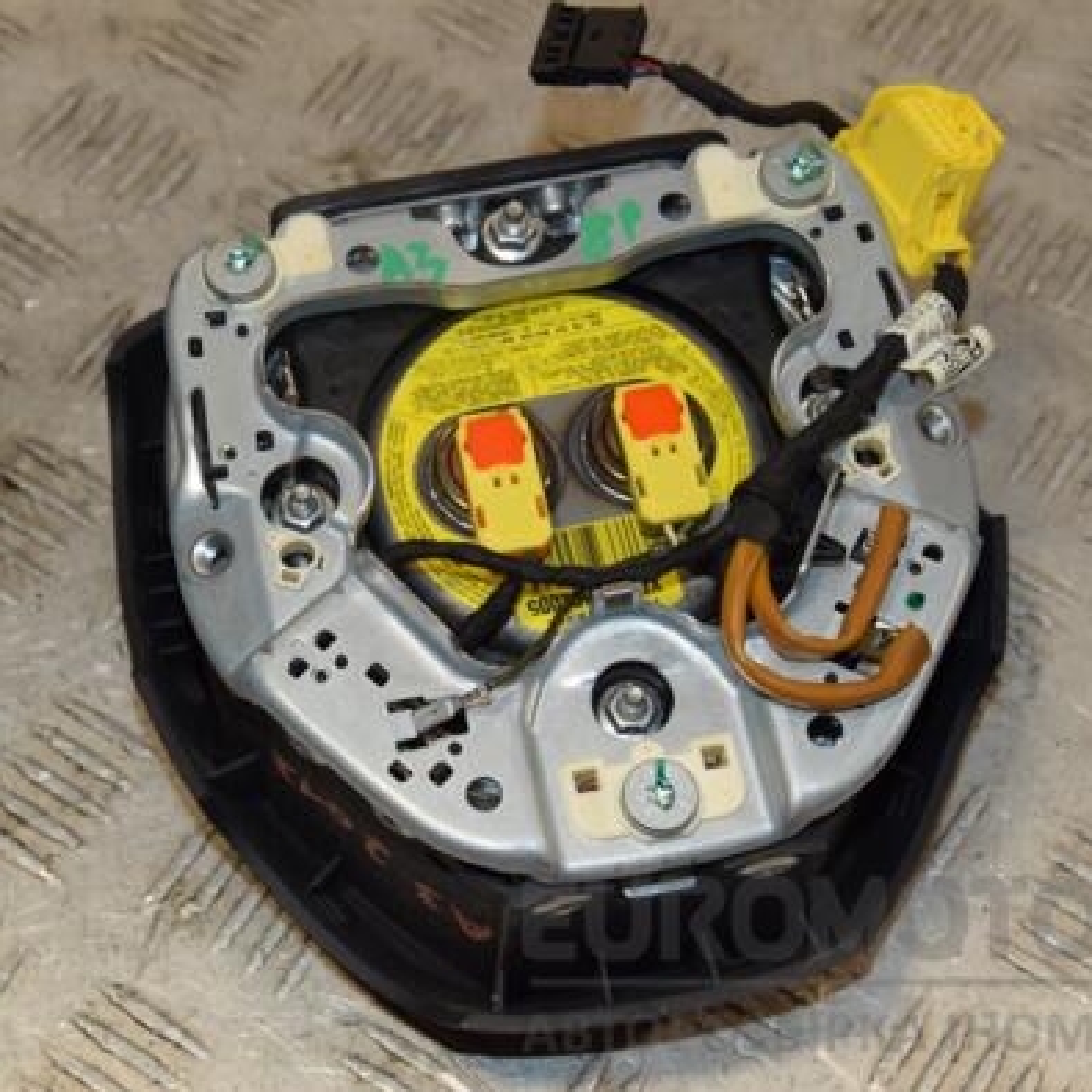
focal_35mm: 93
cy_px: 550
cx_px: 470
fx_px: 3319
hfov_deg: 18.7
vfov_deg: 18.7
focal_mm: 48
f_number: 9
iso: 800
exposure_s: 1/200
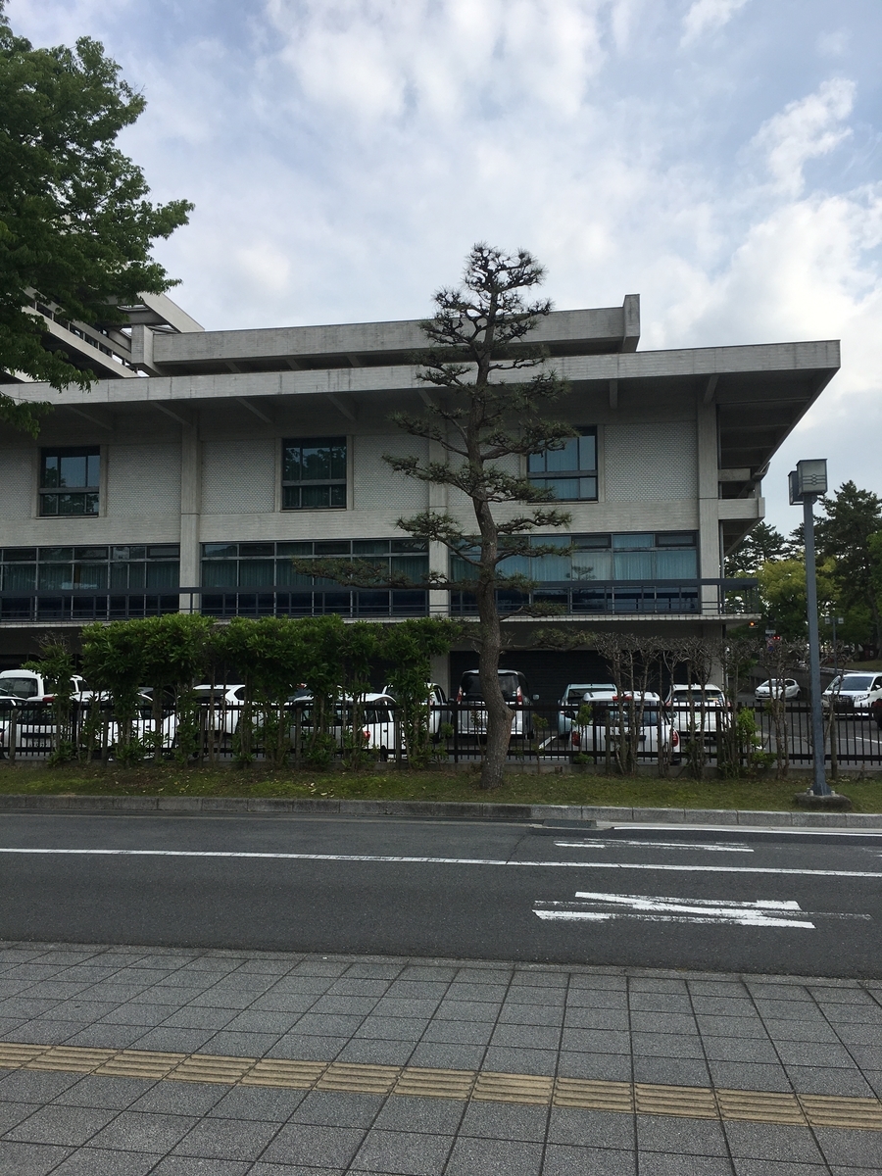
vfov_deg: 61.7
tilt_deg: +4.0
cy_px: 588
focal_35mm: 29
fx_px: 985
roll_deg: +0.7
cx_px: 441
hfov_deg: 48.2
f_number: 2.2
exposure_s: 1/1603
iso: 25
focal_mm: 4.15
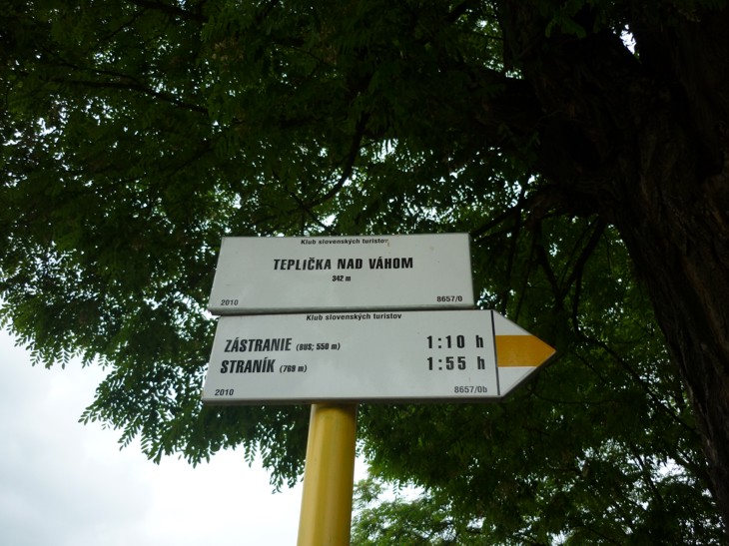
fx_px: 695
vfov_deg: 42.9
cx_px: 364
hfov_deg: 55.4
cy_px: 273
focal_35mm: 33
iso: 80
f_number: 2.8
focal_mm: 5.5
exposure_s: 1/200
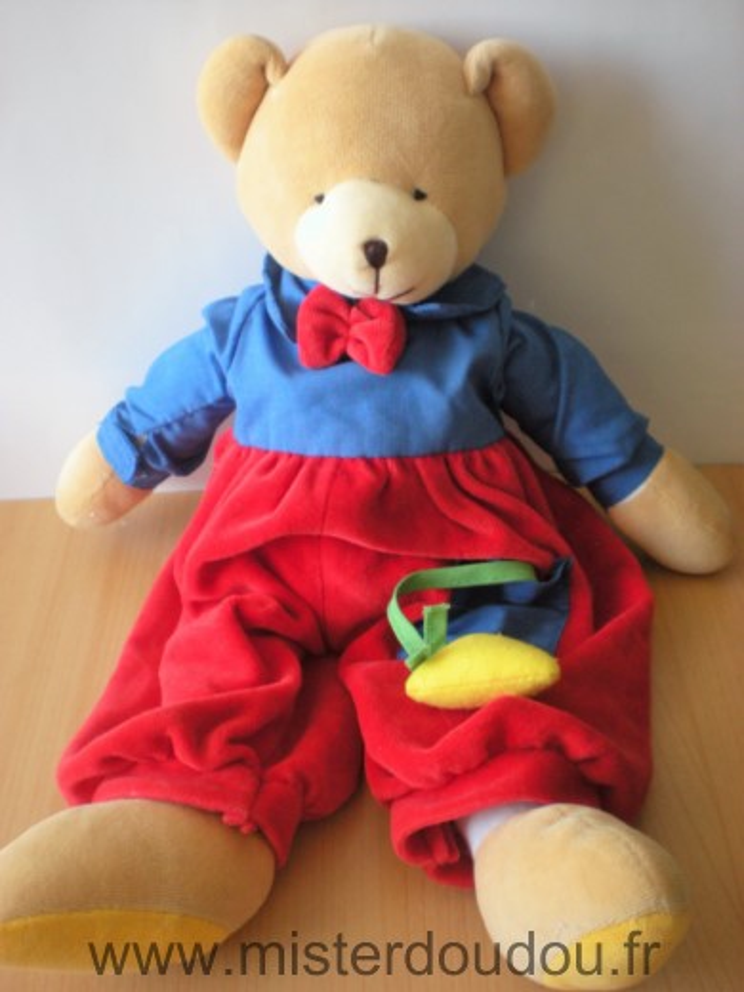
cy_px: 496
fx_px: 1089
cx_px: 372
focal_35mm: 38
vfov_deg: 49.0
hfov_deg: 37.7
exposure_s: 1/47.3
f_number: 3.1
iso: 200
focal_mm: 6.3
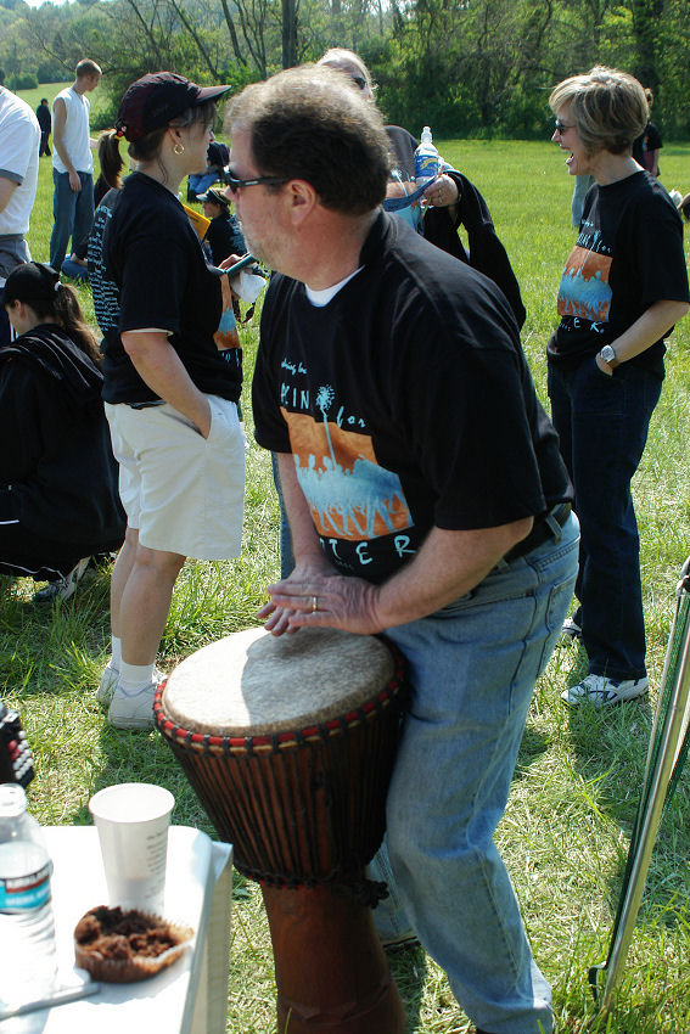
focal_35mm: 51
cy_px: 517
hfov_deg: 26.5
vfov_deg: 38.9
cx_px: 345
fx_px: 1466
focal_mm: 34
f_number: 8
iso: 200
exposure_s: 1/350
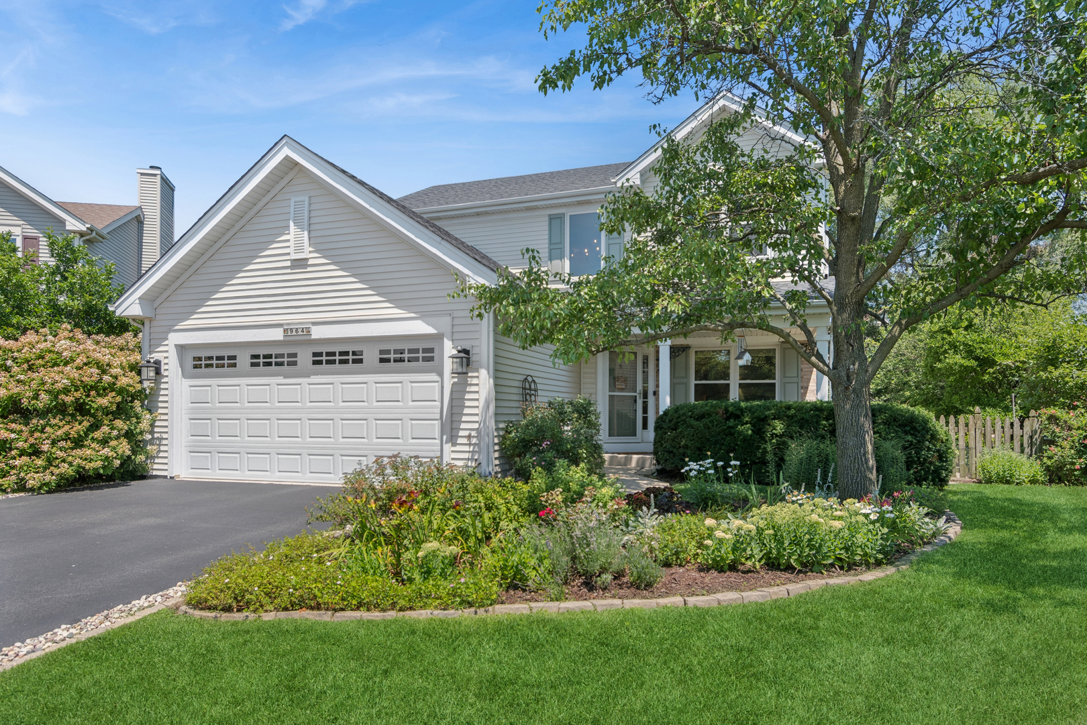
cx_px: 544
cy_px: 362
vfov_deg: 59.5
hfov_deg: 81.2
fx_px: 634
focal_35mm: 21
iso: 250
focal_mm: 14
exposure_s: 1/250
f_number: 8
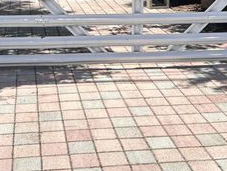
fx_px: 479
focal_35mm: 73
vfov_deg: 19.2
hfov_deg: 26.5
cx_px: 75
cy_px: -24
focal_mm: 5.7
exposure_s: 1/5076
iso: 50
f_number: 1.5
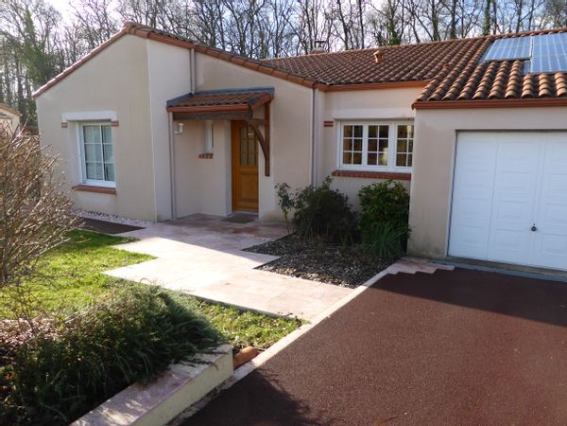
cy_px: 213
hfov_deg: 69.4
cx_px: 284
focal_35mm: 25
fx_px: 409
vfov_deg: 54.9
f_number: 3.3
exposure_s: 1/400
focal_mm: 4.3
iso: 100
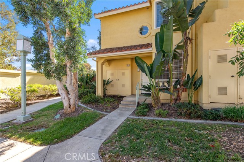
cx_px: 122
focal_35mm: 17
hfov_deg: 93.3
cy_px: 81
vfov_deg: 70.4
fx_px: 115
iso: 200
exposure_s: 1/250
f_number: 5
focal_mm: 17
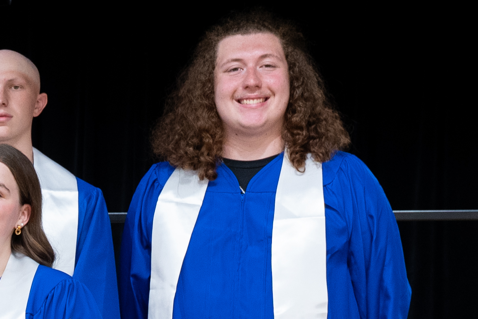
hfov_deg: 13.9
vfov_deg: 9.9
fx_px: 1820
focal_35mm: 137
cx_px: -274
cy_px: 375
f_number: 5.6
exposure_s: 1/100
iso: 2000
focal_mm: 38
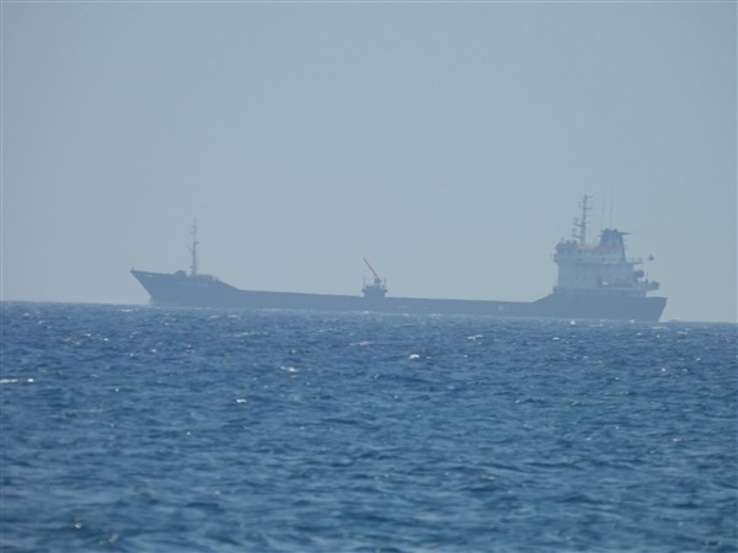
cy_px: 276
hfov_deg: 1.7
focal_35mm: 1200
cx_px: 369
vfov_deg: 1.2
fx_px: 25584
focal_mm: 214
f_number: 6.3
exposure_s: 1/800
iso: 100
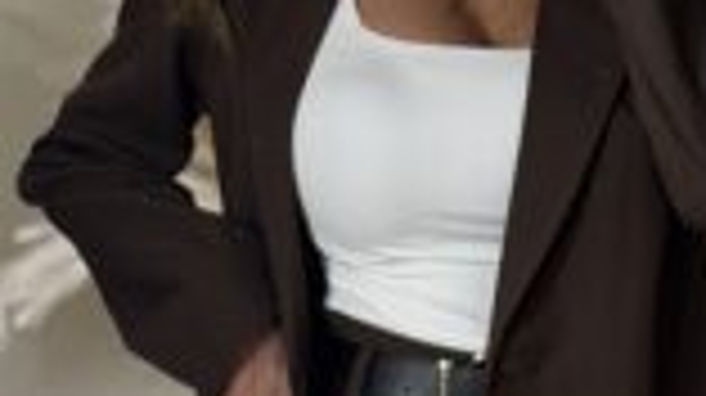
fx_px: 2488
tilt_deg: -7.1
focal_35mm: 133
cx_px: 387
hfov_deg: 16.1
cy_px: 63
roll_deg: +1.2
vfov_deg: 9.1
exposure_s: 1/50
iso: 80
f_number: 1.78
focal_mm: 6.76
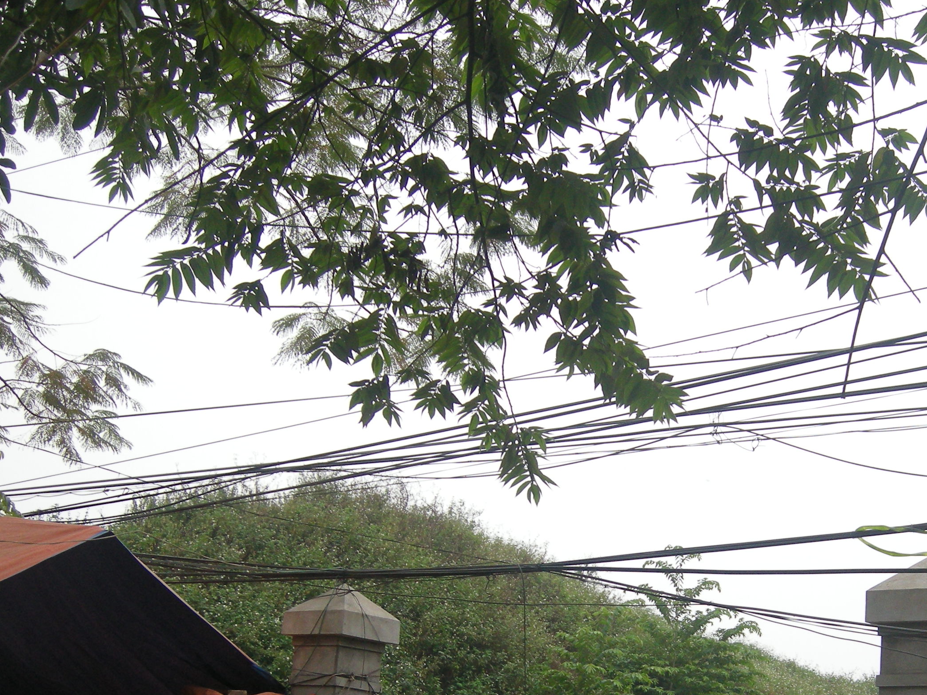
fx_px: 1687
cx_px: 604
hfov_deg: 30.5
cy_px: 591
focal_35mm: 63
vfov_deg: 22.8
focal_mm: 7.5
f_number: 2.7
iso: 140
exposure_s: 1/120
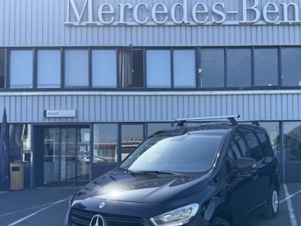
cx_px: 179
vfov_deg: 42.7
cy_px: 140
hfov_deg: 55.0
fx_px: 287
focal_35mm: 33
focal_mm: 6.76
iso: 80
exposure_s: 1/1464
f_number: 1.78
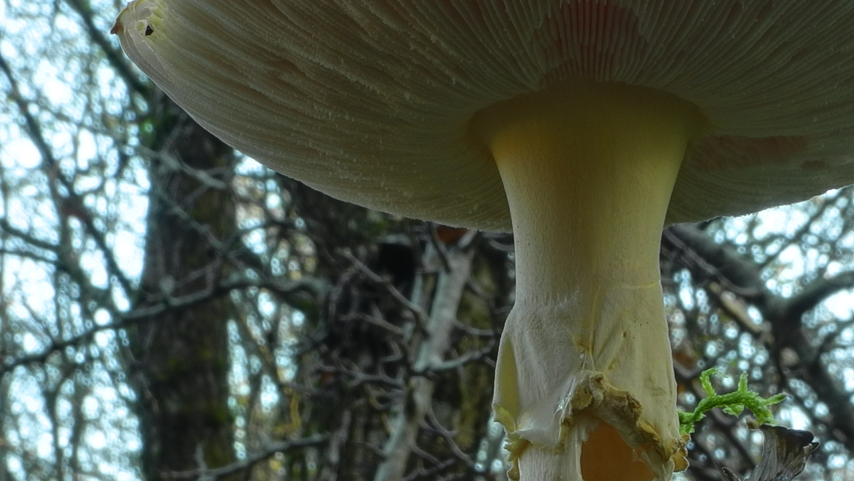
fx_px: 2695
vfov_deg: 10.2
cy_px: 365
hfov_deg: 18.0
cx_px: 572
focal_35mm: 119
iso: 100
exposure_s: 1/6
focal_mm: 9.7
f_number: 7.1
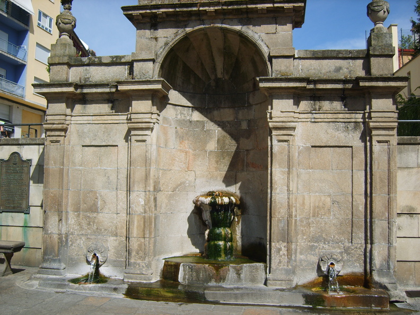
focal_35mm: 35
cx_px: 210
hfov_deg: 52.6
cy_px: 158
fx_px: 425
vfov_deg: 40.7
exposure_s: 1/250
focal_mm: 7.4
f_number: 7.1
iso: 50
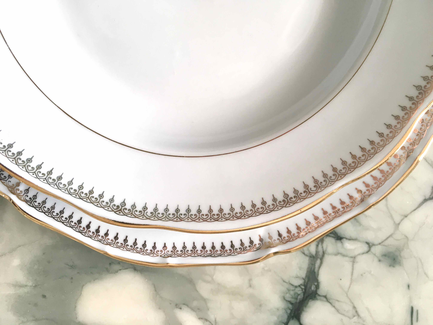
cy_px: 162
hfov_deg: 61.7
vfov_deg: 48.2
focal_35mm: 29
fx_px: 363
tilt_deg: -80.4
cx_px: 216
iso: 25
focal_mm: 4.15
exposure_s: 1/33
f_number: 2.2
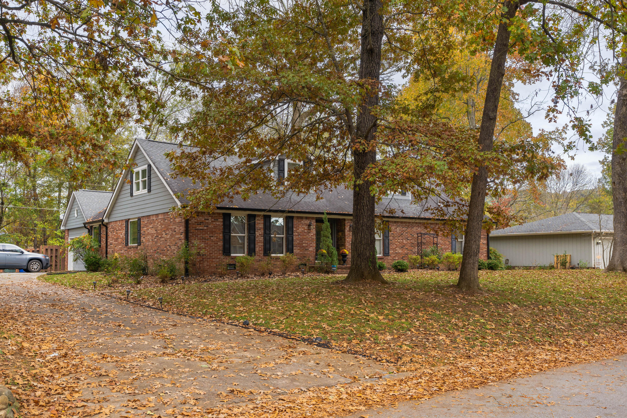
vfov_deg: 42.3
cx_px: 314
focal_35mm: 31
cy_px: 209
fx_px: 540
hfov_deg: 60.3
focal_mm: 31
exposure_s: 1/100
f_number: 7.1
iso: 320
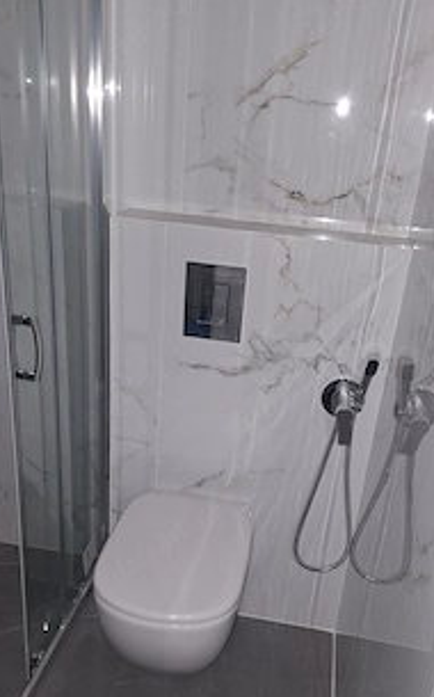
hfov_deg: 39.3
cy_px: 414
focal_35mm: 32
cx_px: 233
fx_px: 607
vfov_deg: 59.3
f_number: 1.8
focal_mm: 5.54
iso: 250
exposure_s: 1/33
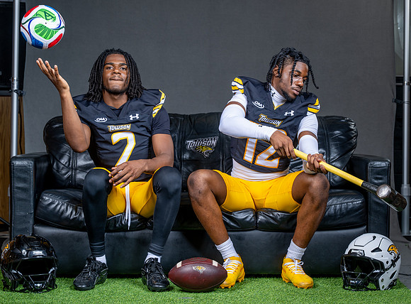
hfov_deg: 24.2
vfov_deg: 18.0
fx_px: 957
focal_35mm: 81
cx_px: 234
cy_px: 161
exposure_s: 1/200
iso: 100
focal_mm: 70
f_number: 6.3
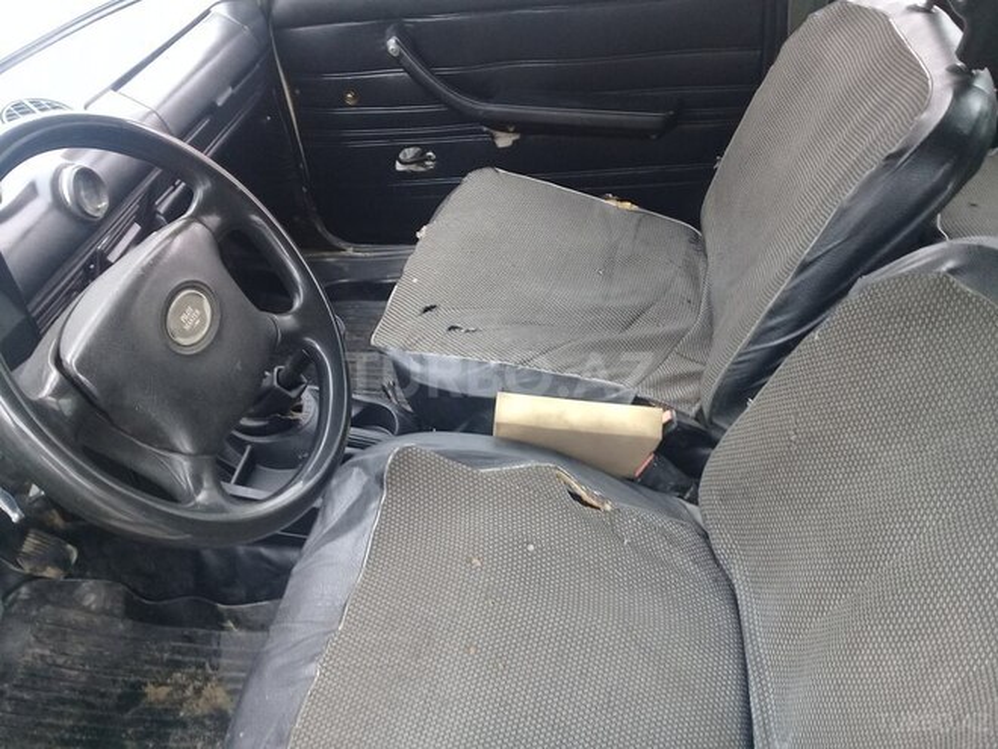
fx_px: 894
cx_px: 499
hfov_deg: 58.4
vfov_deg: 45.4
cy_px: 374
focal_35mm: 31
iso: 64
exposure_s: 1/33
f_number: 2.2
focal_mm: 3.3
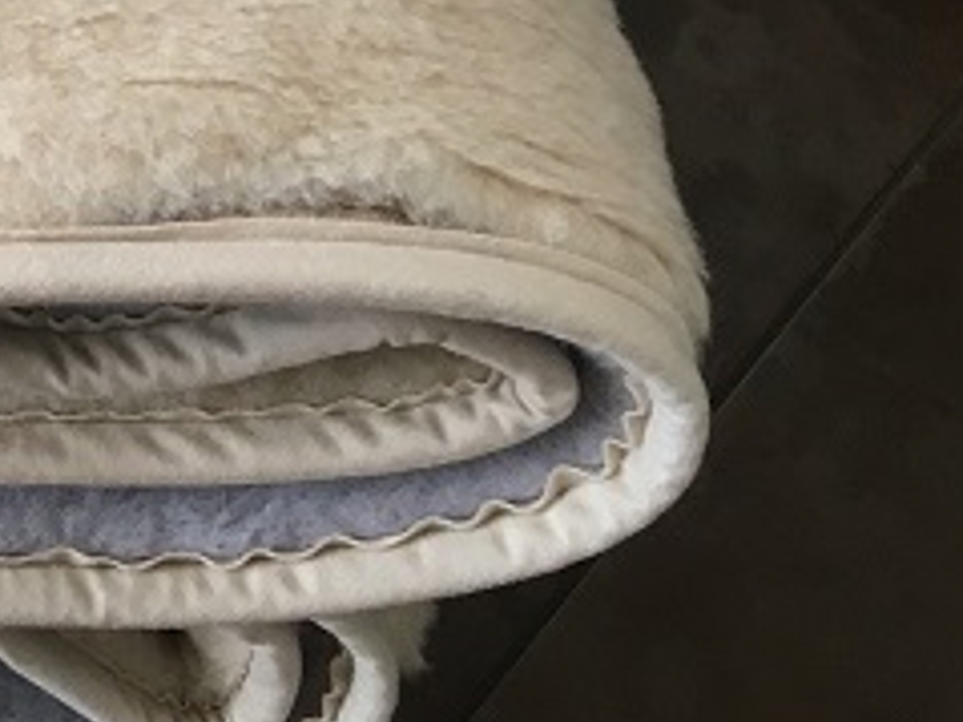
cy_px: -282
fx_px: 2697
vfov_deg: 14.4
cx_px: -528
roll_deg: -9.5
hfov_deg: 17.9
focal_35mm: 97
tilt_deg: -41.5
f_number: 2.2
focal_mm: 4.15
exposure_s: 1/33
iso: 80
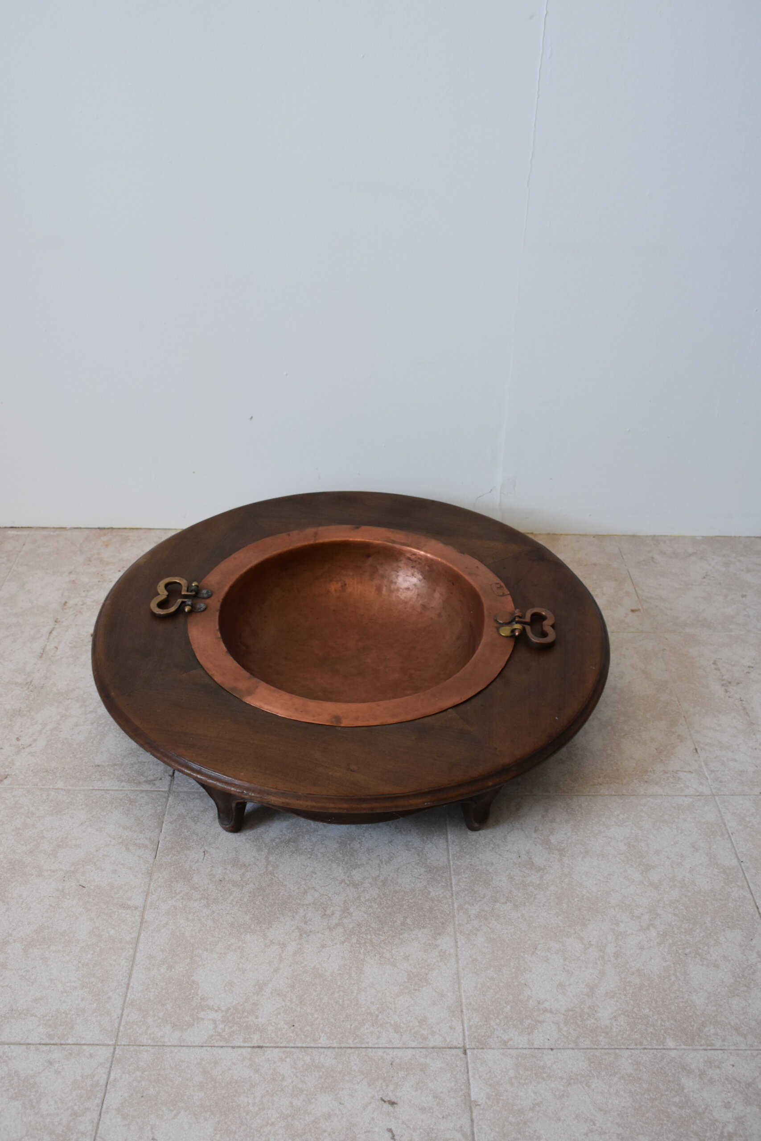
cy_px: 570
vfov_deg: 57.2
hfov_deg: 40.0
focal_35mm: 33
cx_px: 380
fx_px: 1046
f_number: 4.5
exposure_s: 1/80
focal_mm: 22
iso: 800
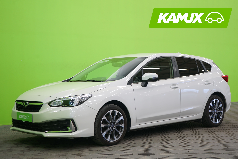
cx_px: 119
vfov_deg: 23.4
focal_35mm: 58
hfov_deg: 34.5
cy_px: 80
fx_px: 383
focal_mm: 58
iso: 400
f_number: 5
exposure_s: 1/8
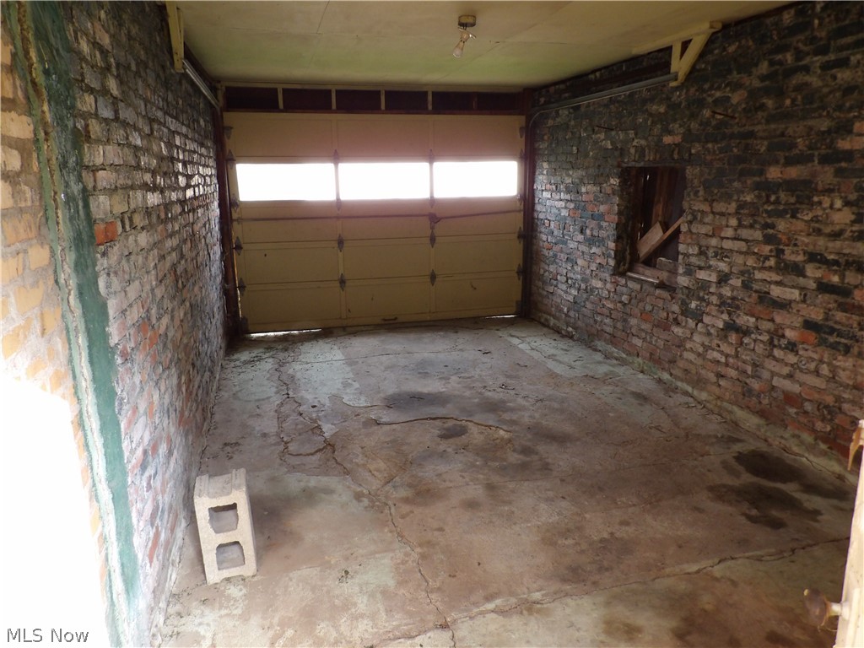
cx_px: 432
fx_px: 599
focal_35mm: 24
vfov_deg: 56.8
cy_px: 324
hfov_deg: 71.6
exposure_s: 1/28
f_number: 3.2
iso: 200
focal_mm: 4.3
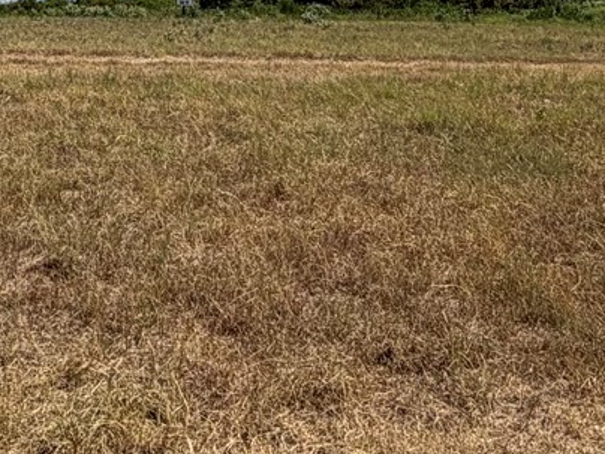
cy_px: -114
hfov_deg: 27.0
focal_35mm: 71
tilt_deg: +1.2
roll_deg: -0.2
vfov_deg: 19.3
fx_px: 1241
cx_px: 141
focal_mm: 2.22
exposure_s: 1/1087
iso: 20
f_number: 2.2
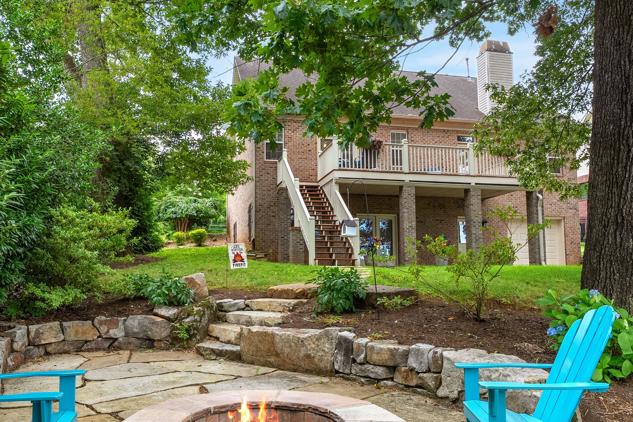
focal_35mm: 27
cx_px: 290
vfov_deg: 47.8
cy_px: 237
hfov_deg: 67.3
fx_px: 475
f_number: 10
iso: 250
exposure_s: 1/60
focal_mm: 16
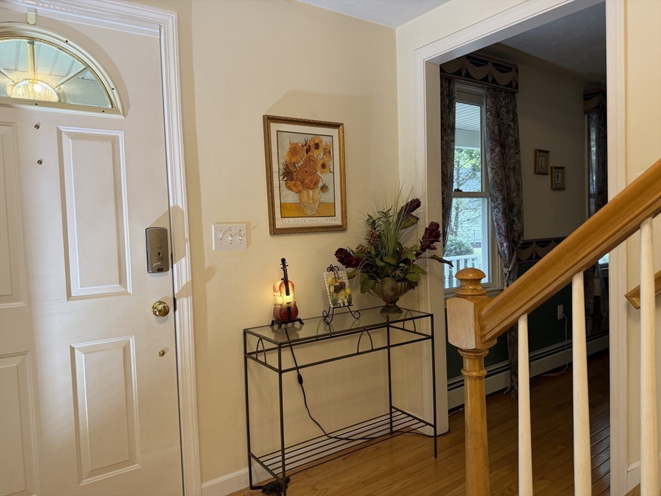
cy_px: 248
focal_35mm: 24
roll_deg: +2.8
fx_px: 458
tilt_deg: -3.5
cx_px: 330
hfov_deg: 71.6
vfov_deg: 56.8
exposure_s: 1/60
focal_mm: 6.76
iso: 125
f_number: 1.78
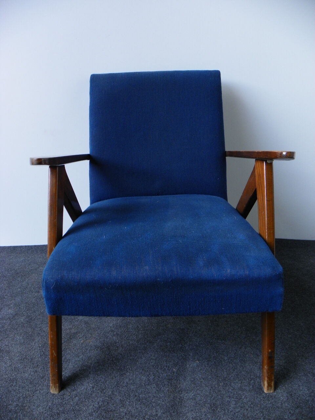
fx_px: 315
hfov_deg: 53.1
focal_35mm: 26
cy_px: 210
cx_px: 158
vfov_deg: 67.3
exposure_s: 1/60
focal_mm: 4.6
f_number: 2.8
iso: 64
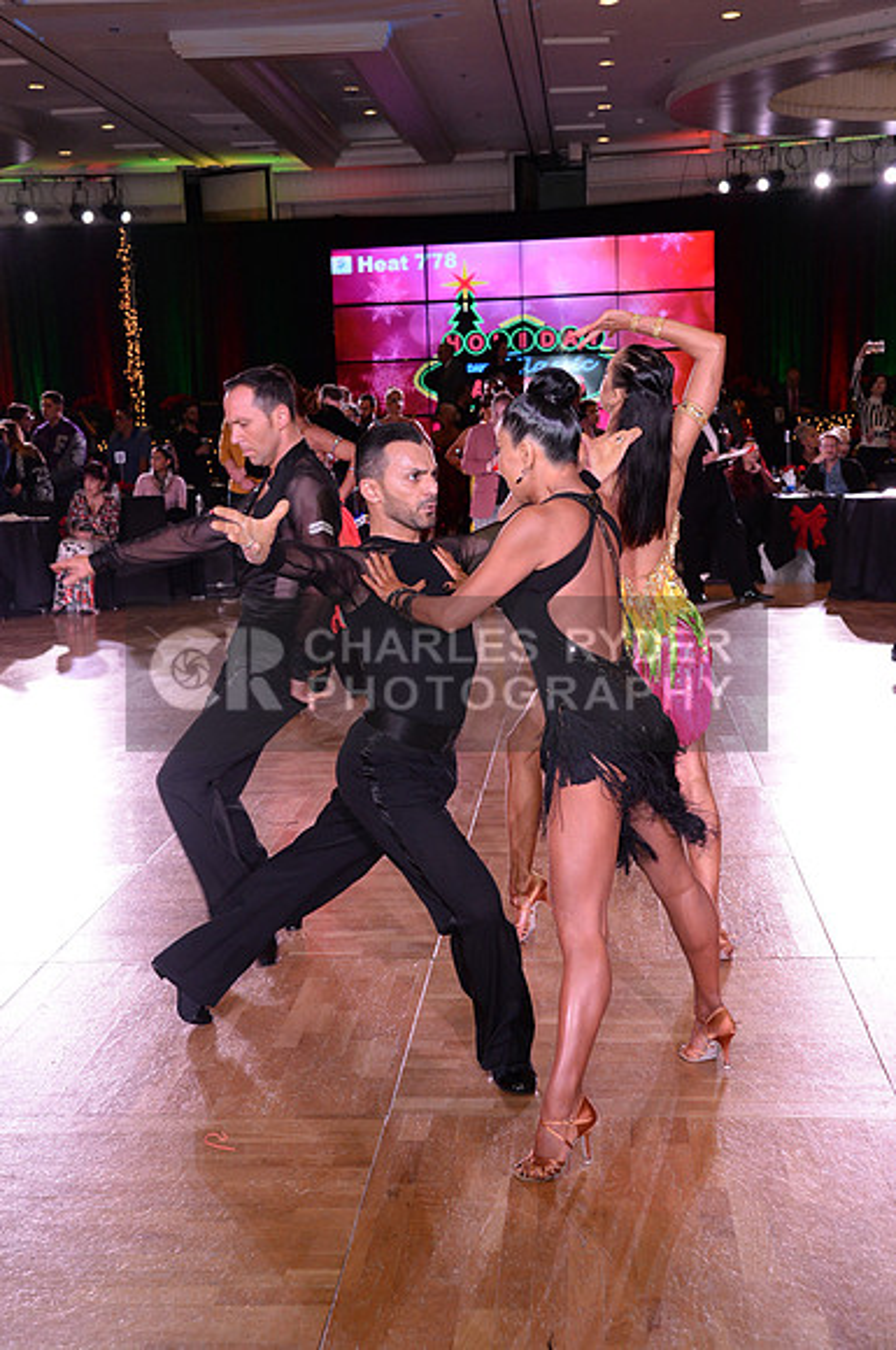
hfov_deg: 28.0
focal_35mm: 48
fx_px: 1797
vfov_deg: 41.2
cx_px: 448
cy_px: 675
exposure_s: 1/250
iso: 3200
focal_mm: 48
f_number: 6.3
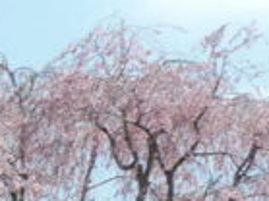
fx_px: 1887
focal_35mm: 243
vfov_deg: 6.0
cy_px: 367
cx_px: -447
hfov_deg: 7.5
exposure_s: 1/640
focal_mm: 5.8
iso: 80
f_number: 3.2
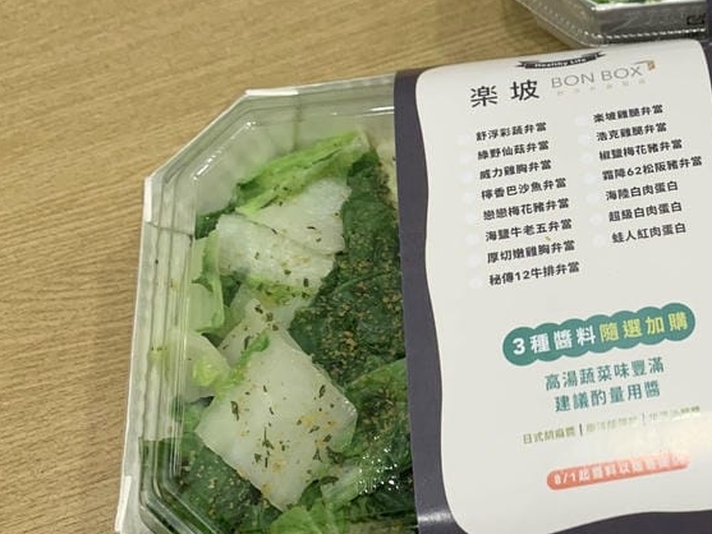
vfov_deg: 25.9
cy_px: 169
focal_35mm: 56
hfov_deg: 32.5
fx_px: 1152
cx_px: 649
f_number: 1.8
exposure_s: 1/120
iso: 100
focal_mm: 4.25
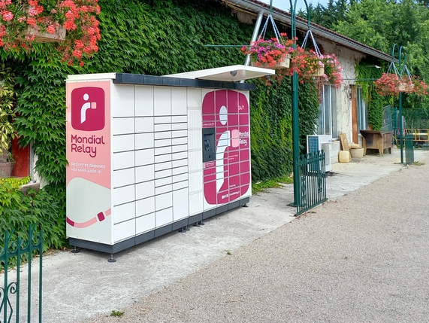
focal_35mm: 42
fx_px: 521
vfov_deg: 33.9
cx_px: 96
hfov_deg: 43.0
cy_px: 92
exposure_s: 1/649
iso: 50
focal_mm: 4.65
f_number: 1.8
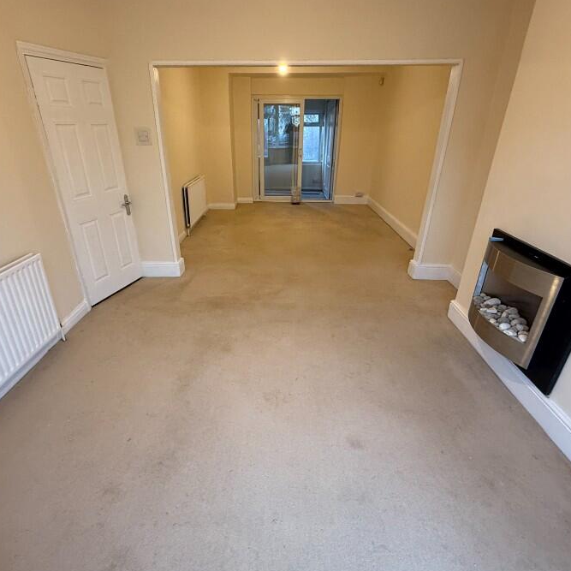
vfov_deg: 77.6
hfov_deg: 77.7
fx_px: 355
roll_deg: +0.0
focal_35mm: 19
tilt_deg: -25.3
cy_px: 296
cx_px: 276
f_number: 2.2
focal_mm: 2.22
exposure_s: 1/50
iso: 320
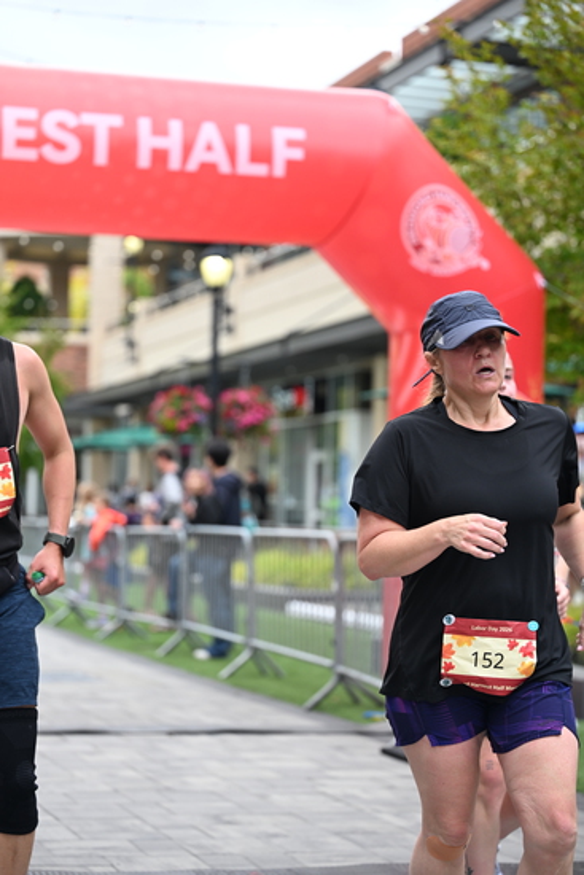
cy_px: 438
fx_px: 1872
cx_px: 292
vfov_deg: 26.3
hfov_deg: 17.7
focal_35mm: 77
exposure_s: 1/2000
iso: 640
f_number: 2.8
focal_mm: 77
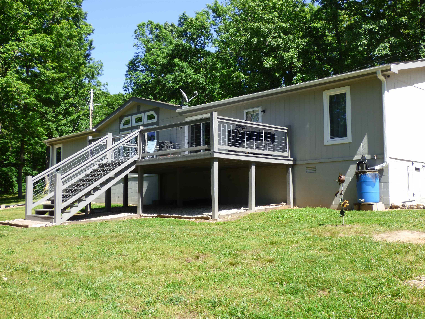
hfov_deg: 45.8
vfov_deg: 35.1
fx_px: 503
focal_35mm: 41
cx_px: 212
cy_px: 160
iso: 100
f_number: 3.6
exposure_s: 1/400
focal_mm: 7.07
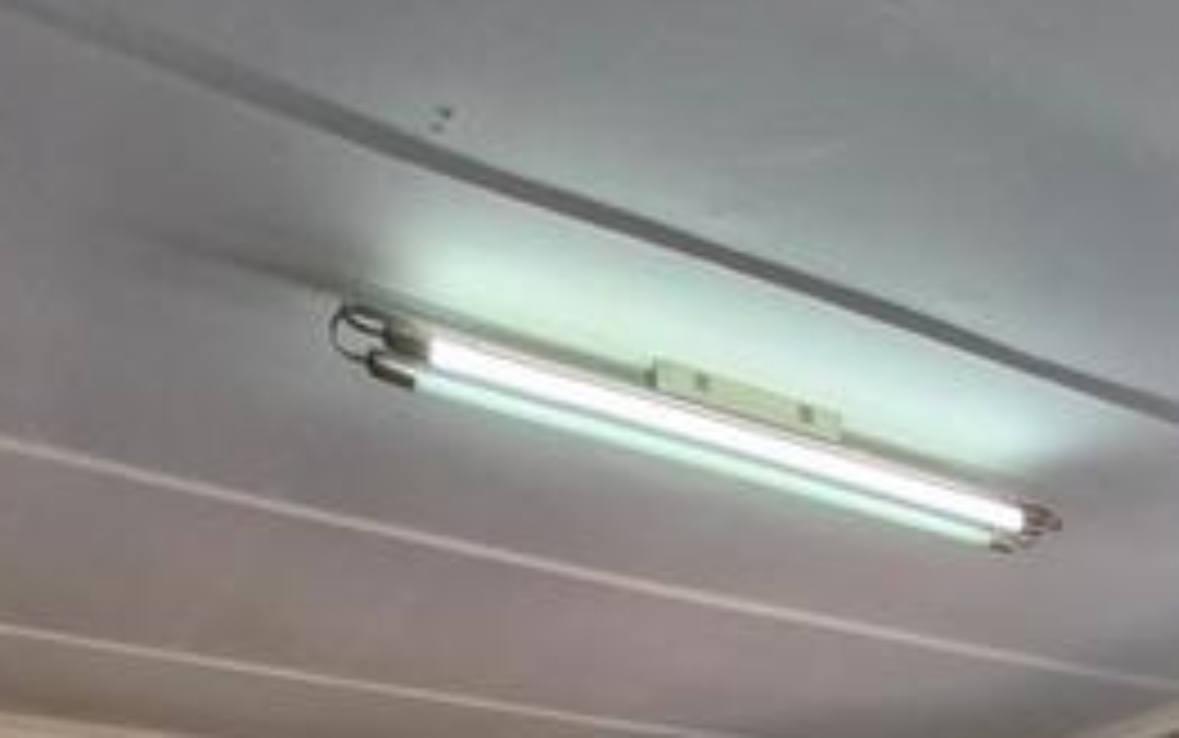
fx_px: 1350
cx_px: 864
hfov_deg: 45.8
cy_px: 1395
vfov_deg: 20.0
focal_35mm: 42
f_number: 2.2
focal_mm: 1.74
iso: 100
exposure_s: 1/50
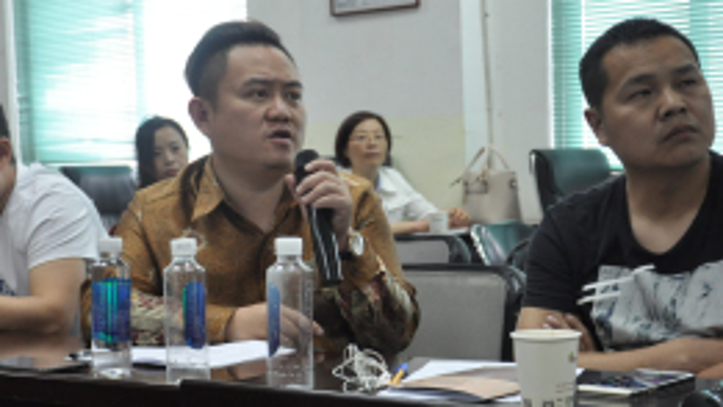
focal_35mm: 77
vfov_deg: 15.7
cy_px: 234
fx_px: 1477
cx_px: 321
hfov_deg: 27.5
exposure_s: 1/40
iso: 800
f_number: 4.2
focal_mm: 32
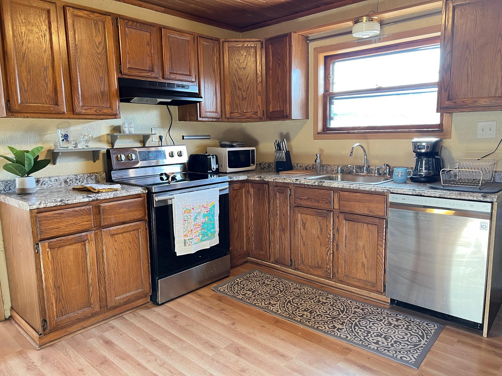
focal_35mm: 26
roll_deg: +1.2
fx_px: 377
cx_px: 251
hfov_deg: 67.3
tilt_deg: -9.1
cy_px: 188
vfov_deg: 53.1
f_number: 1.5
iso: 250
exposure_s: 1/60
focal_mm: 5.7
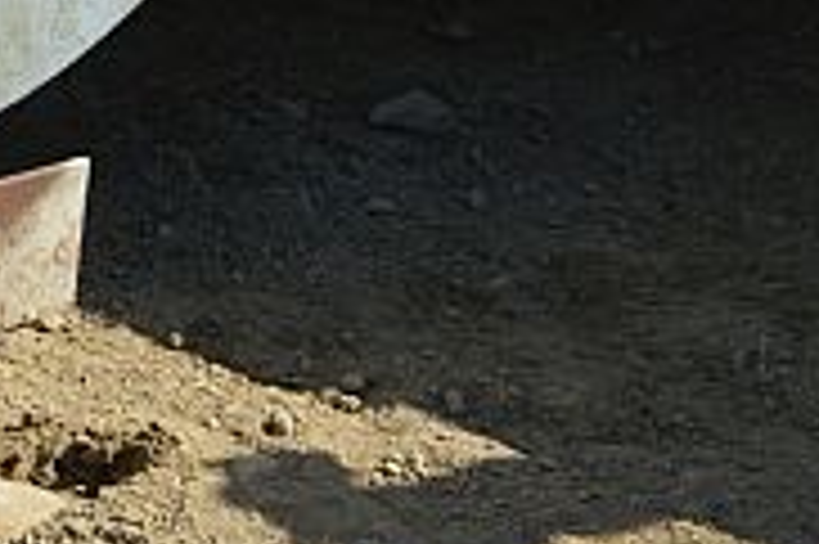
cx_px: -1413
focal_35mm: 214
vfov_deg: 6.1
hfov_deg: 8.5
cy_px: -847
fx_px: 4864
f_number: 7.1
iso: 100
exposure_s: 1/200
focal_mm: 26
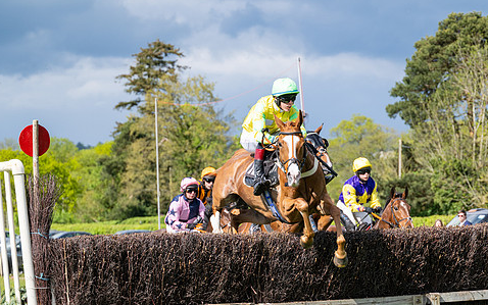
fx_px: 1876
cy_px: 224
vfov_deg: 9.3
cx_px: 275
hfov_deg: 14.8
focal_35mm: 141
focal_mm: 98
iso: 200
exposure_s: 1/1600
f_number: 4
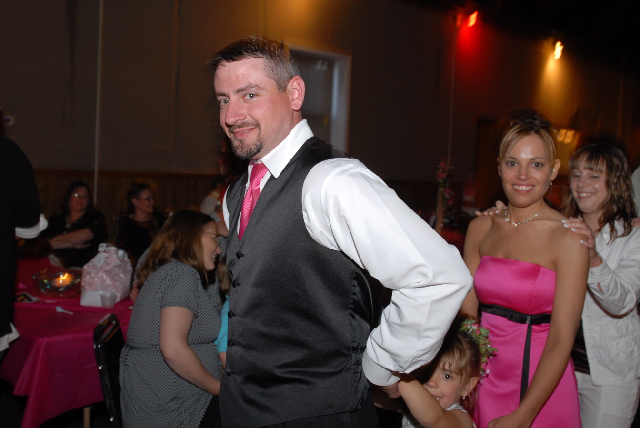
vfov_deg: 37.0
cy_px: 214
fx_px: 641
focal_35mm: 36
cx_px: 320
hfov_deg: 53.1
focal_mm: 24
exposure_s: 1/8
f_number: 4.5
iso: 250
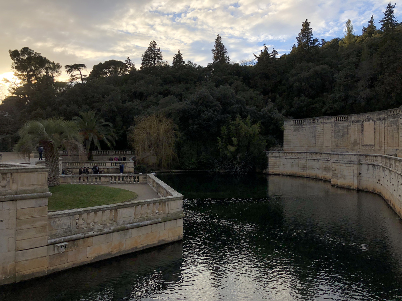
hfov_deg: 63.4
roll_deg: -0.4
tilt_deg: +0.5
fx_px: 325
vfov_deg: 49.7
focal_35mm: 28
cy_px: 150
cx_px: 201
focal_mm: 4
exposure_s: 1/1453
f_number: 1.8
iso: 20
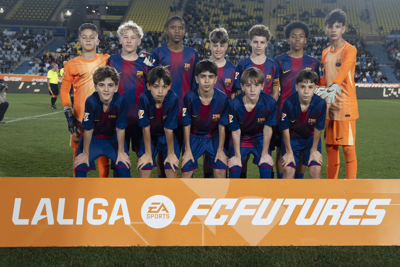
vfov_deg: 36.9
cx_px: 200
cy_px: 134
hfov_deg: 53.1
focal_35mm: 36
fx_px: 400
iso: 3200
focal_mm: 36
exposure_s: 1/1600
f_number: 4.5
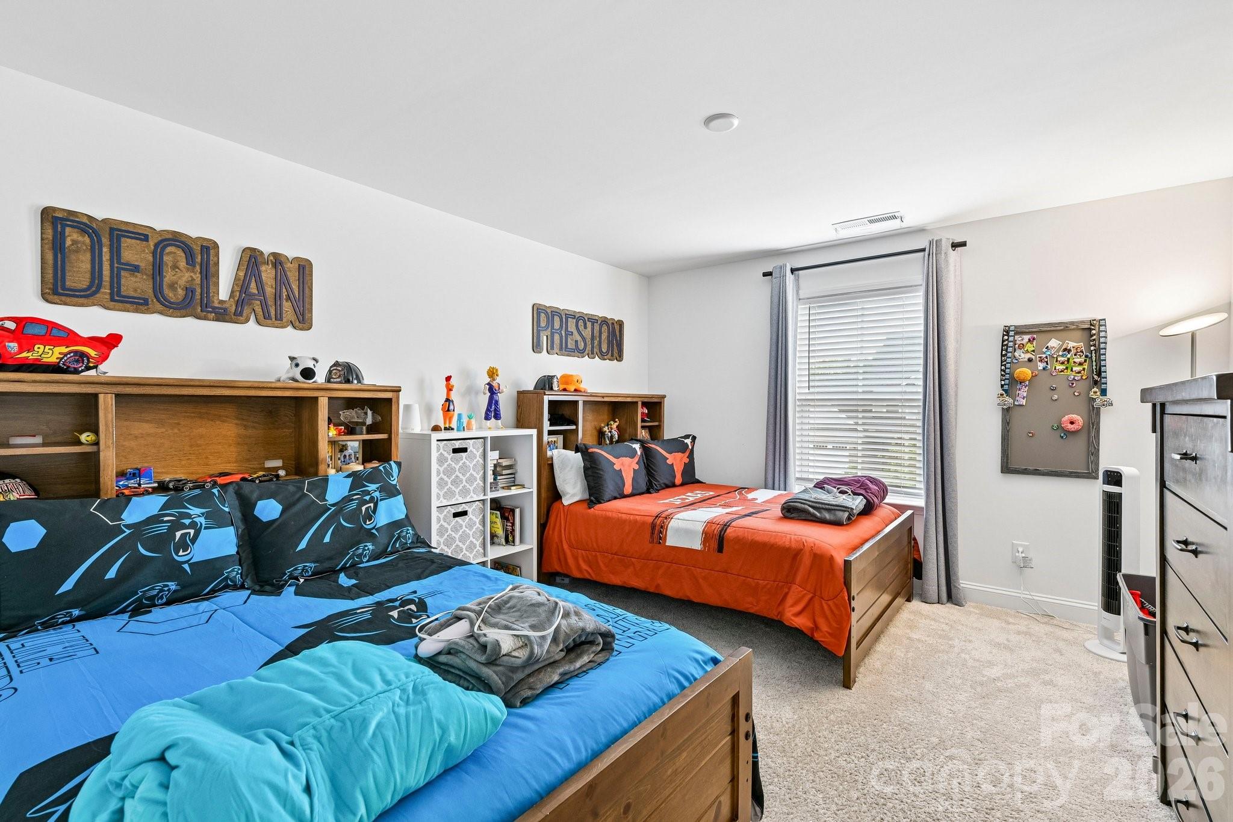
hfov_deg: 96.7
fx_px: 548
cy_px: 411
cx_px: 616
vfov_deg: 73.7
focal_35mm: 16
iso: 400
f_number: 8
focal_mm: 16
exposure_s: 1/15
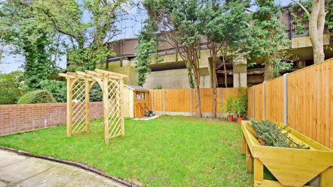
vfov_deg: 67.0
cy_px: 98
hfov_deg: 99.4
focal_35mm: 16
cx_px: 165
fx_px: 141
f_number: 6.3
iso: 400
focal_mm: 10
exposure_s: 1/160
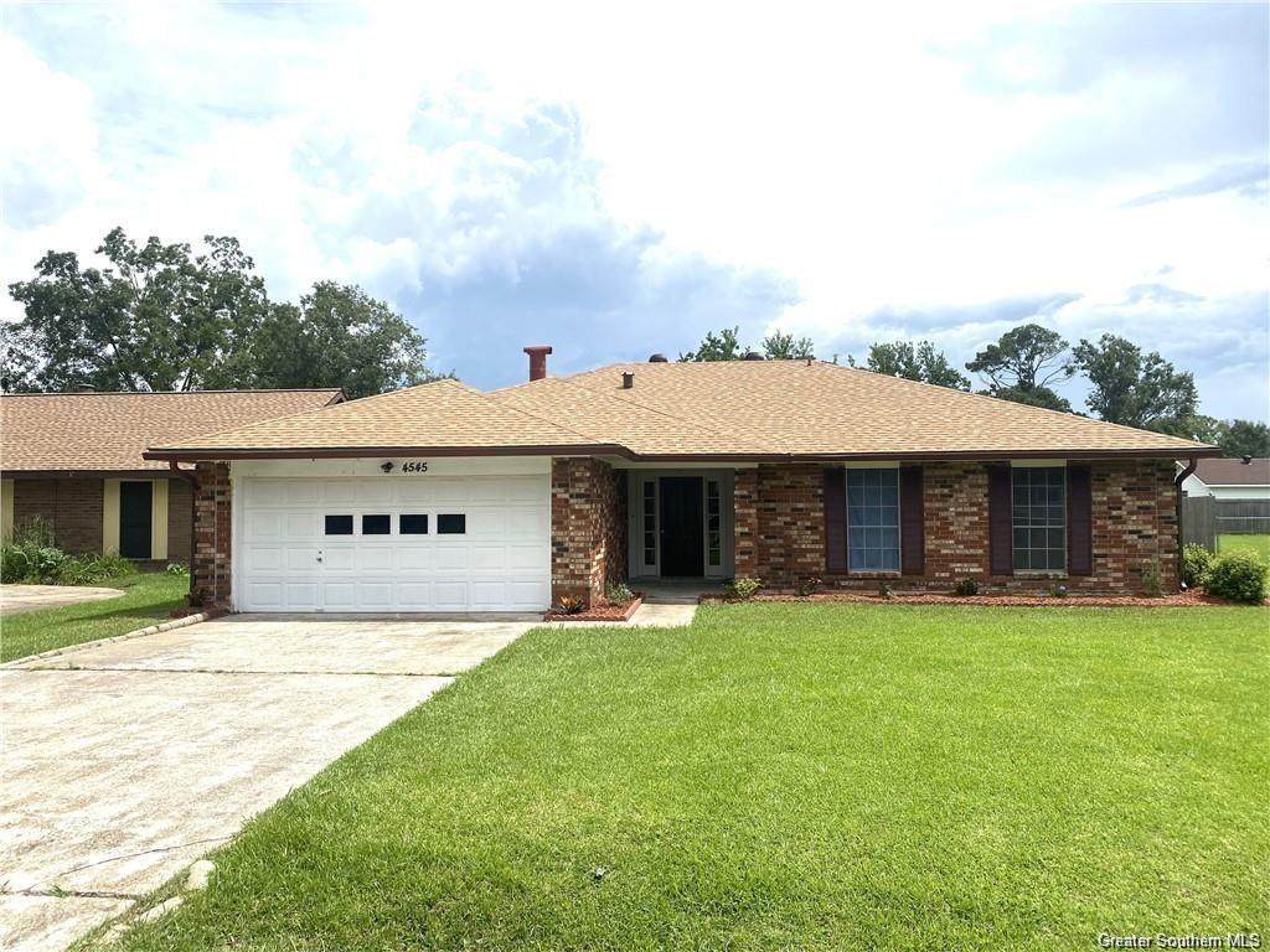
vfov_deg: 53.1
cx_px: 635
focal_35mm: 26
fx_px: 954
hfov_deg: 67.3
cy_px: 476
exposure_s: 1/6757
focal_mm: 4.25
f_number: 1.8
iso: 32
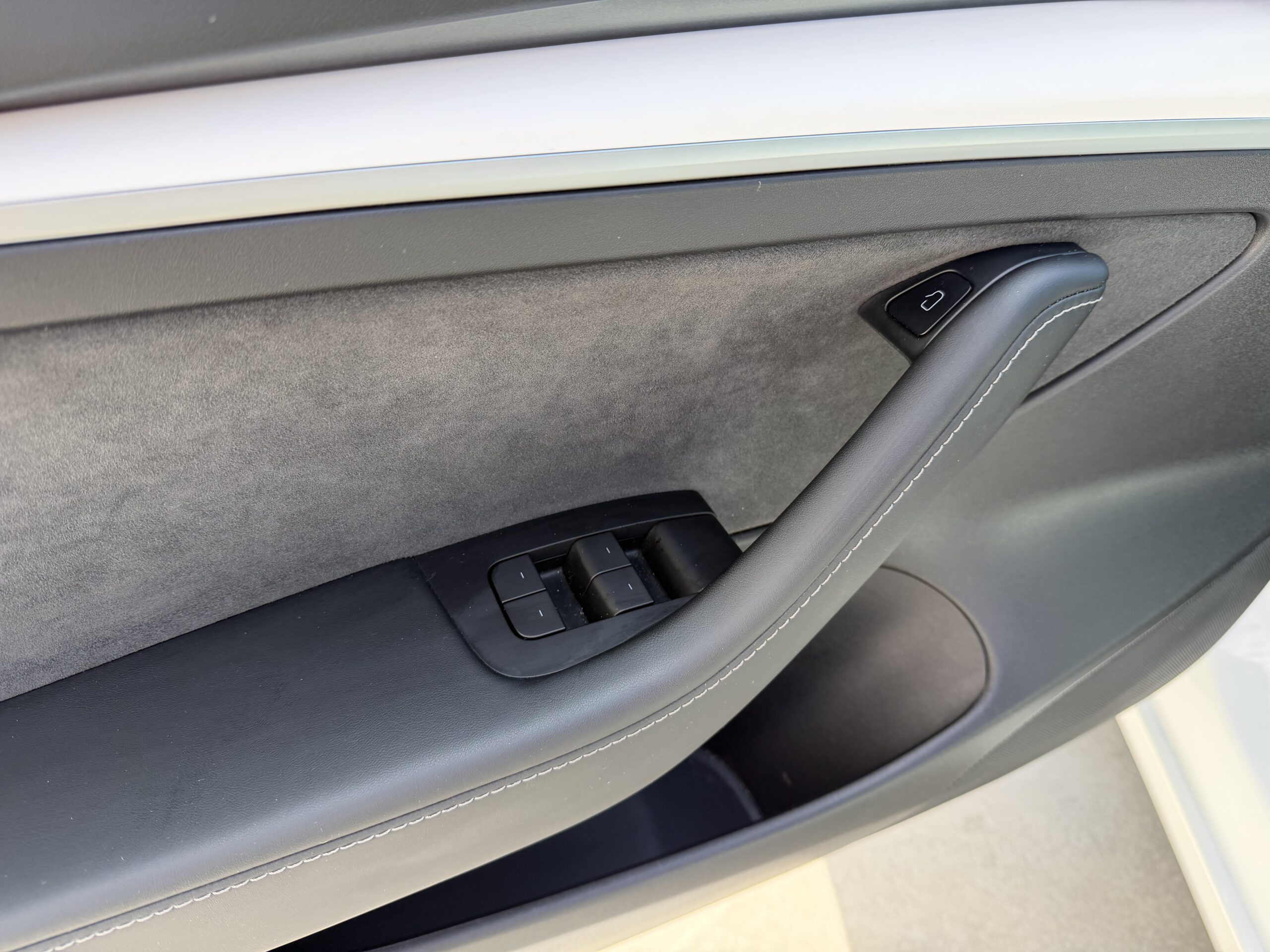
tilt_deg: -41.5
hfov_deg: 71.6
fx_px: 881
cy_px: 476
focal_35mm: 24
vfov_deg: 56.8
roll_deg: +0.0
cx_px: 635
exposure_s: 1/481
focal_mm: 6.76
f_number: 1.78
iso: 100
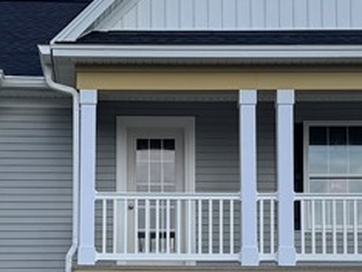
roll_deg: +0.0
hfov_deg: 18.7
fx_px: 1099
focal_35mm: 105
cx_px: 141
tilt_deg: +6.0
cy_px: 303
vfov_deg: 13.8
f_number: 1.78
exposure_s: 1/1818
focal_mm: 6.76
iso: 80
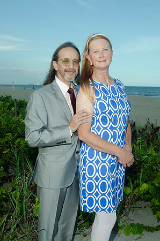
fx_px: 342
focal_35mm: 51
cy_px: 120
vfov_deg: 39.0
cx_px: 80
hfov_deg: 26.4
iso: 100
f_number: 9
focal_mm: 34
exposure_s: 1/250
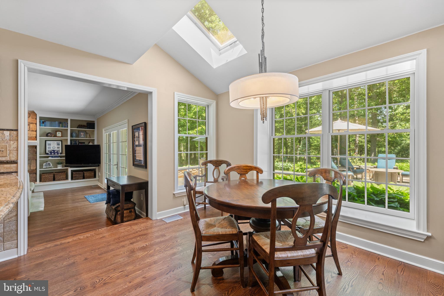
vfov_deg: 75.5
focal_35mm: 16
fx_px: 191
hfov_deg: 98.5
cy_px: 148
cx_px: 222
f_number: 7.1
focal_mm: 15.5
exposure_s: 1/8
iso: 400
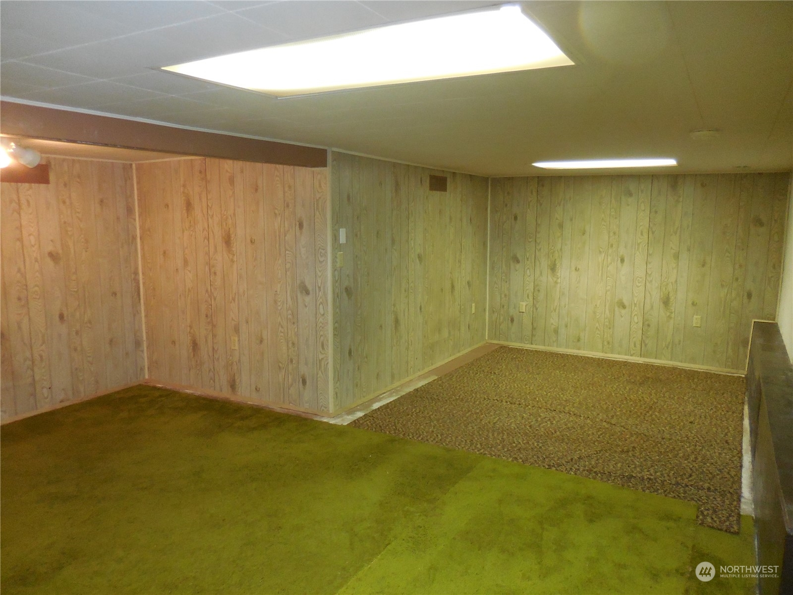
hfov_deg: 69.4
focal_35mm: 25
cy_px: 298
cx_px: 396
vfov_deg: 54.9
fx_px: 573
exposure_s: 1/25
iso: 560
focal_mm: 4.5
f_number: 3.3
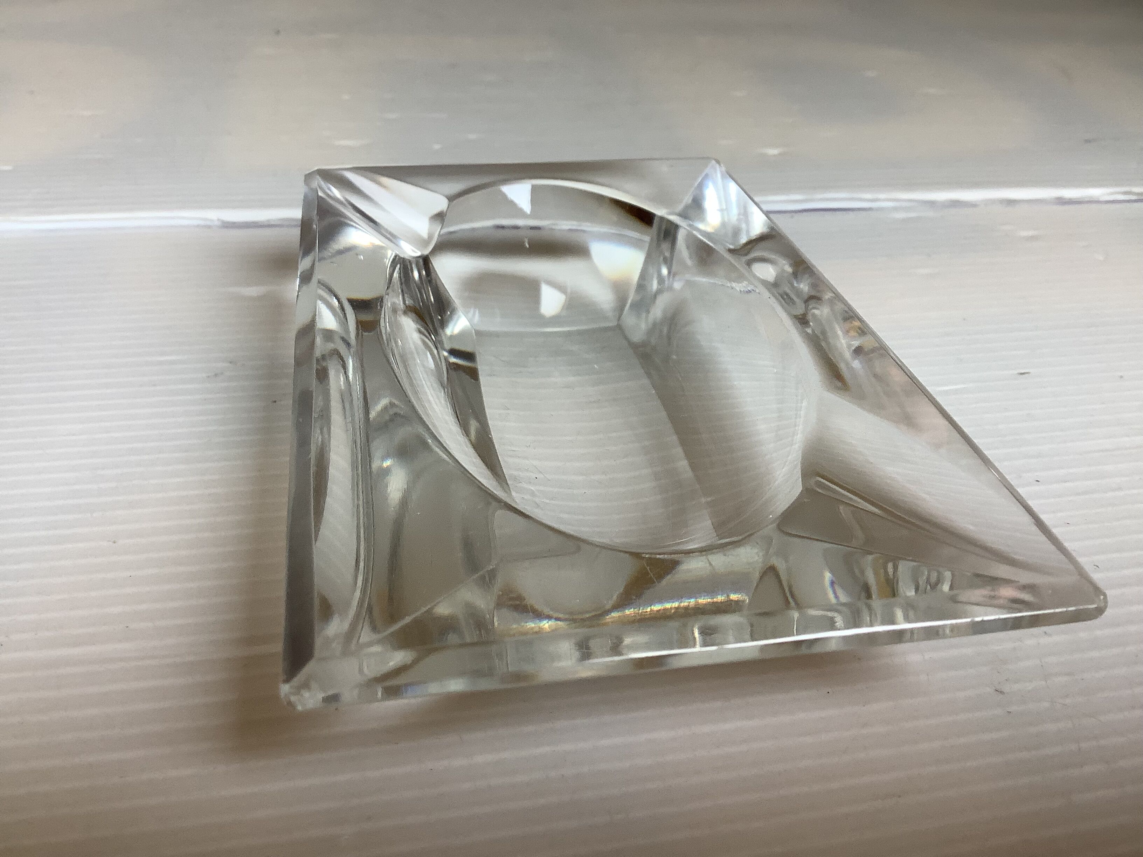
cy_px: 428
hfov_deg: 58.4
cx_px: 572
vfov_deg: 45.4
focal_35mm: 31
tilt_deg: -32.2
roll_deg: -2.8
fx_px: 1024
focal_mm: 3.3
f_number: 2.4
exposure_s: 1/100
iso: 50
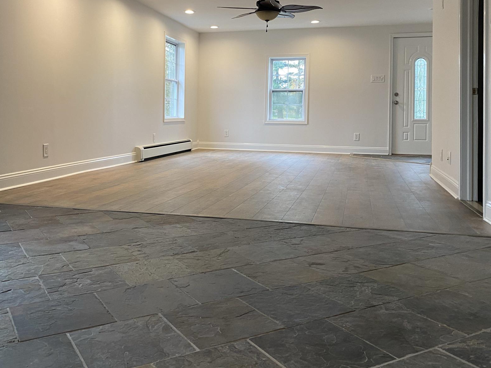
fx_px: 482
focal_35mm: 34
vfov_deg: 41.4
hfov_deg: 53.8
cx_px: 214
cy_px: 129
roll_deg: -1.1
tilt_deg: -4.3
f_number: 1.8
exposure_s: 1/60
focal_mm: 4.25
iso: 80
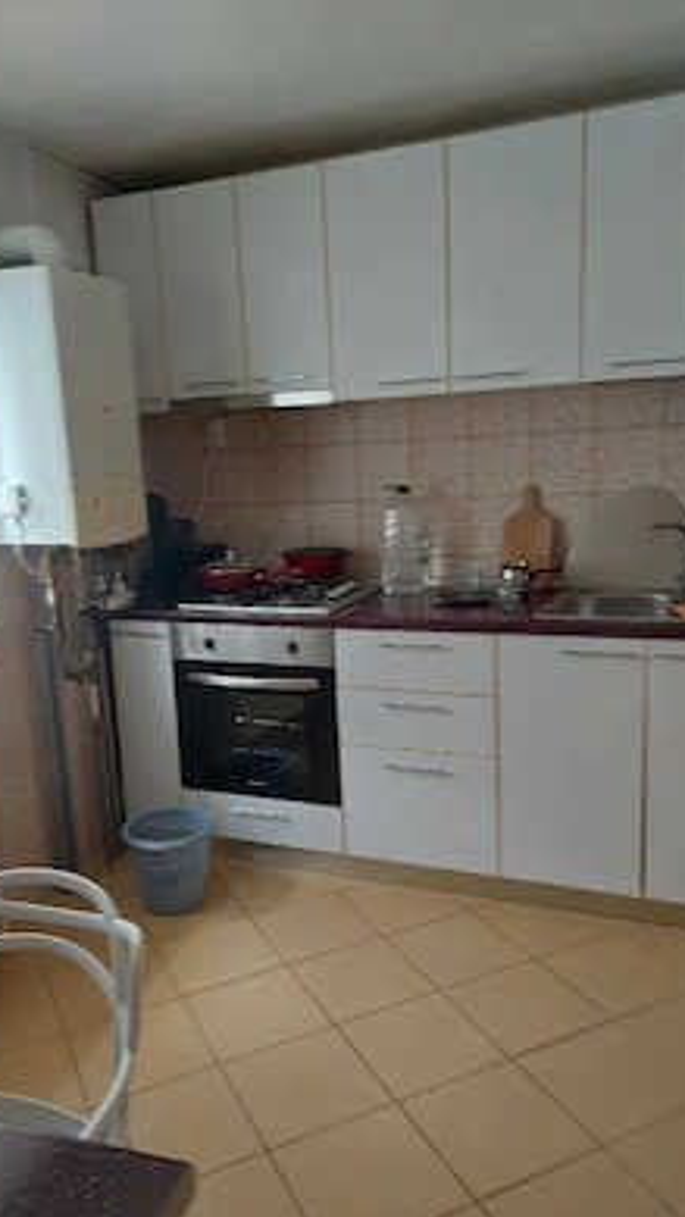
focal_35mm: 28
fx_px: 904
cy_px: 623
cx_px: 272
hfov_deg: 41.3
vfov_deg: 67.9
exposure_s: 1/50
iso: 100
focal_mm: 5.23
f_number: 1.8
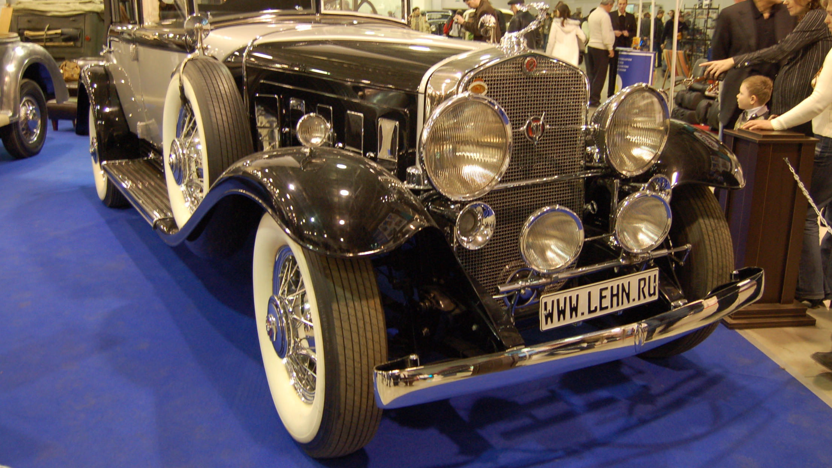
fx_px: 706
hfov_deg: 61.0
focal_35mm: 32
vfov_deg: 36.6
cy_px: 194
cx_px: 418
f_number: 3.8
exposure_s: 1/15
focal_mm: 20
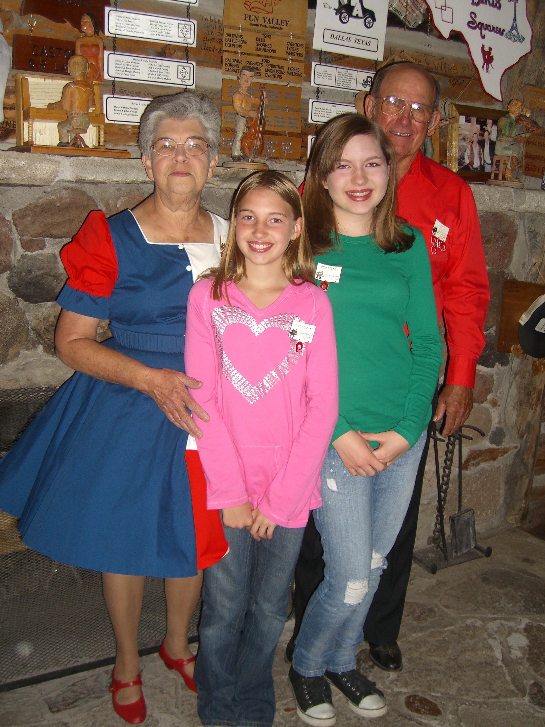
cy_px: 364
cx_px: 272
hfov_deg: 37.7
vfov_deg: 49.0
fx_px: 798
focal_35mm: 38
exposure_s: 1/60
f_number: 2.8
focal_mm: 7.9
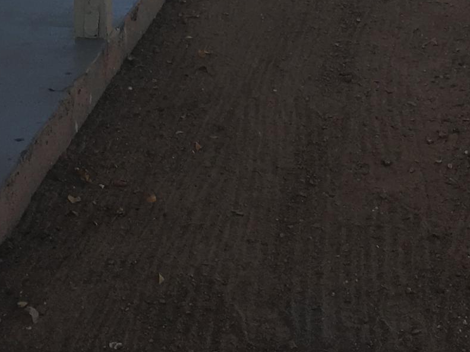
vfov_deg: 13.1
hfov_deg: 17.9
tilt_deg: -13.0
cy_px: -80
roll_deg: +1.2
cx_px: 274
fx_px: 1493
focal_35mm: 110
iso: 25
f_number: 2.2
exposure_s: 1/1166
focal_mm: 4.15
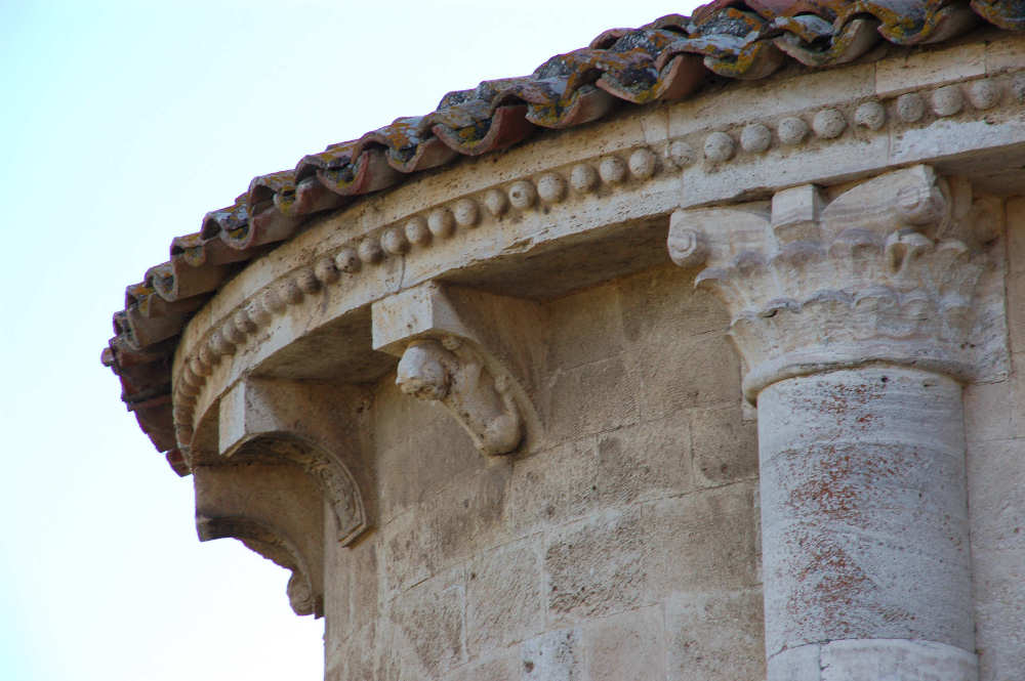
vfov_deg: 5.9
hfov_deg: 8.9
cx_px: 512
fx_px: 6614
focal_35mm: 232
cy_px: 340
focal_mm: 155
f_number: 11
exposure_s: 1/125
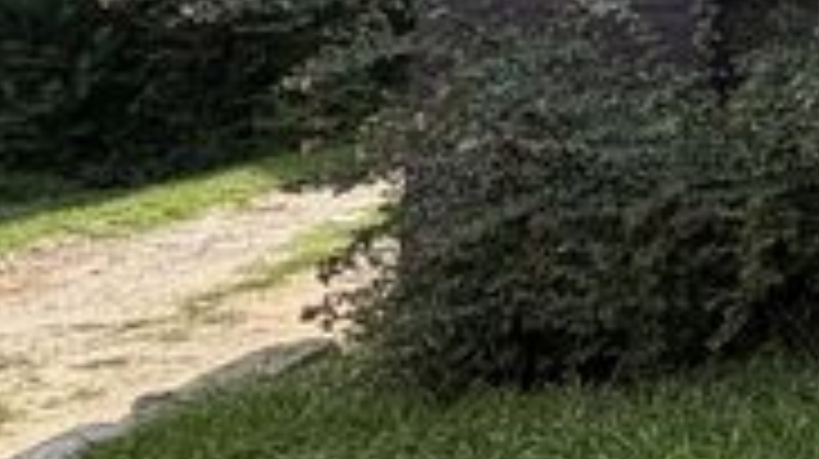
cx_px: 1791
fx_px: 1866
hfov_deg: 16.3
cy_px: -297
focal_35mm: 86
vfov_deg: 13.0
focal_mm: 2.22
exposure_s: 1/770
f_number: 2.2
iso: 40
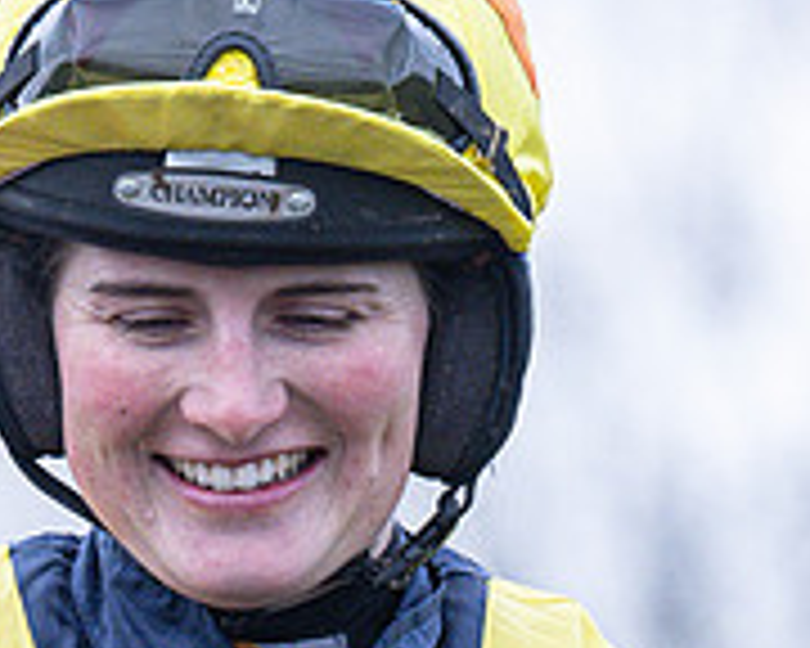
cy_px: 259
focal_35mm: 883
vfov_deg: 1.8
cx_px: 601
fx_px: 21168
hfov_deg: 2.2
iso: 800
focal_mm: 135
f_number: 2.8
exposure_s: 1/2000
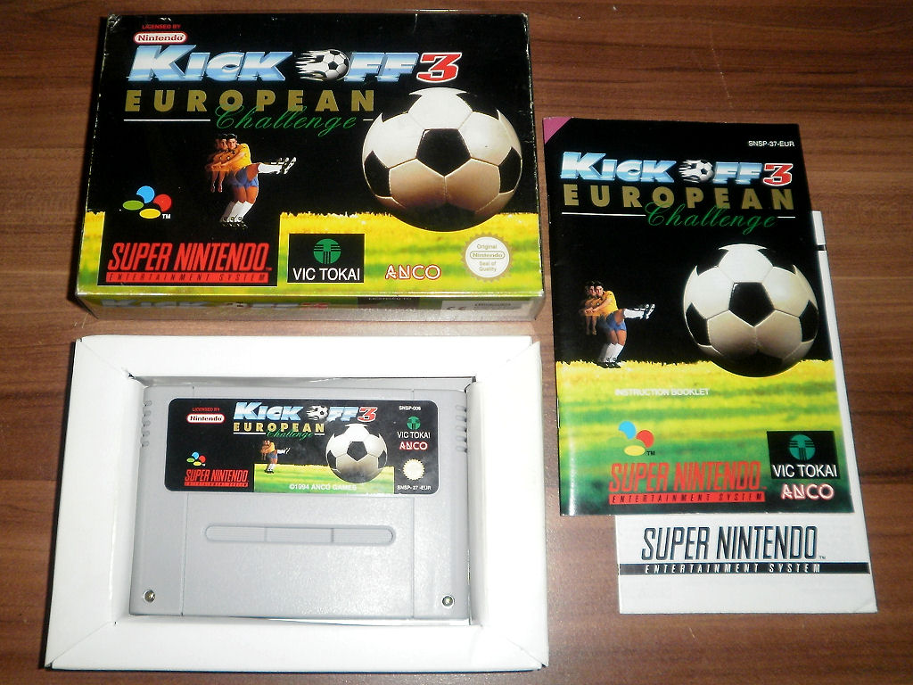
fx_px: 686
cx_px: 456
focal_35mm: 26
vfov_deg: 53.1
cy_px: 342
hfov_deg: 67.3
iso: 125
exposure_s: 1/25
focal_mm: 4.65
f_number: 2.6
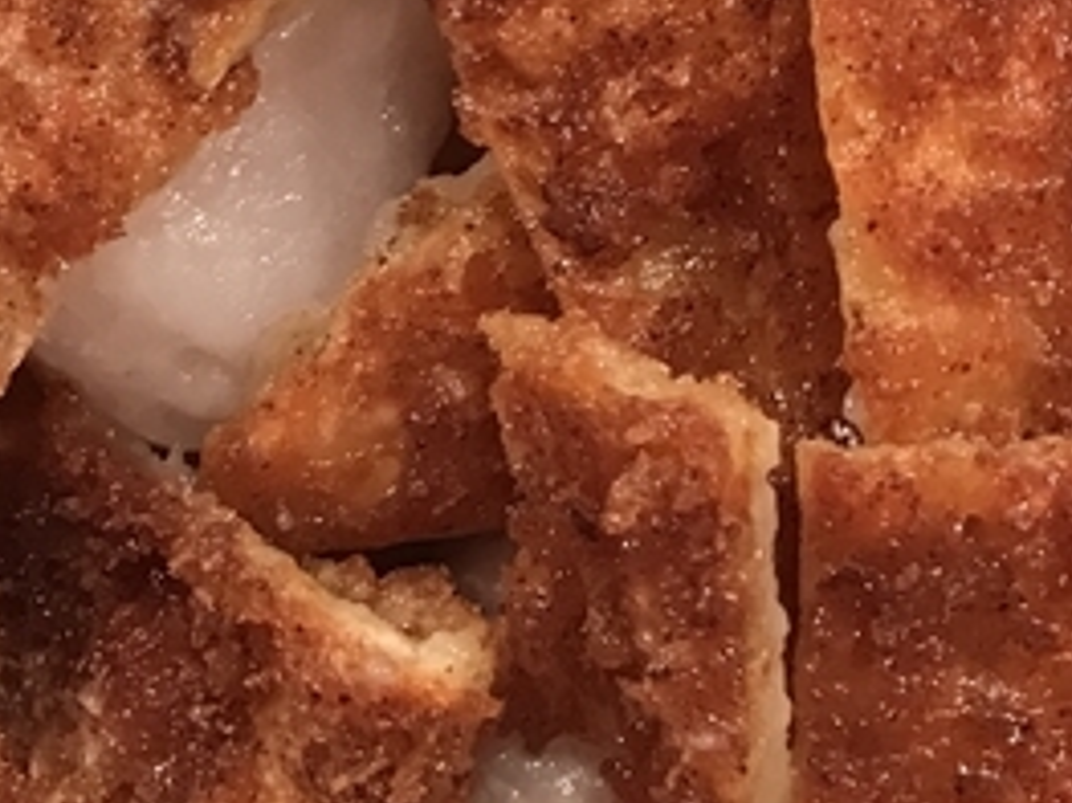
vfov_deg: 12.6
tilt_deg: -66.1
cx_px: 1382
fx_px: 3374
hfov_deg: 17.0
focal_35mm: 109
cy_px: -571
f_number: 1.8
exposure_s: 1/17
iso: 50
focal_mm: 3.99
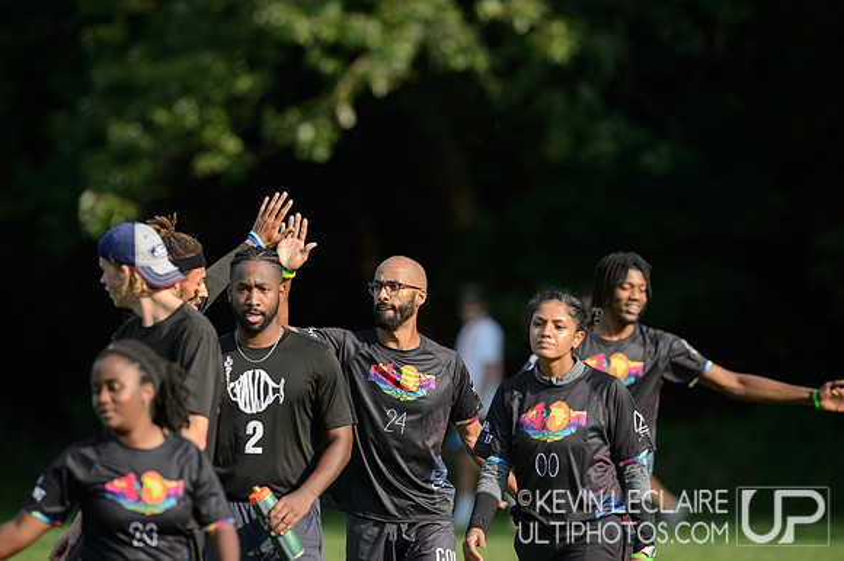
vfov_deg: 3.4
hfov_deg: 5.2
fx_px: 9372
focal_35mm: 400
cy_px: 280
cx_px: 422
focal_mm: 400
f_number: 4
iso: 400
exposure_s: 1/1000
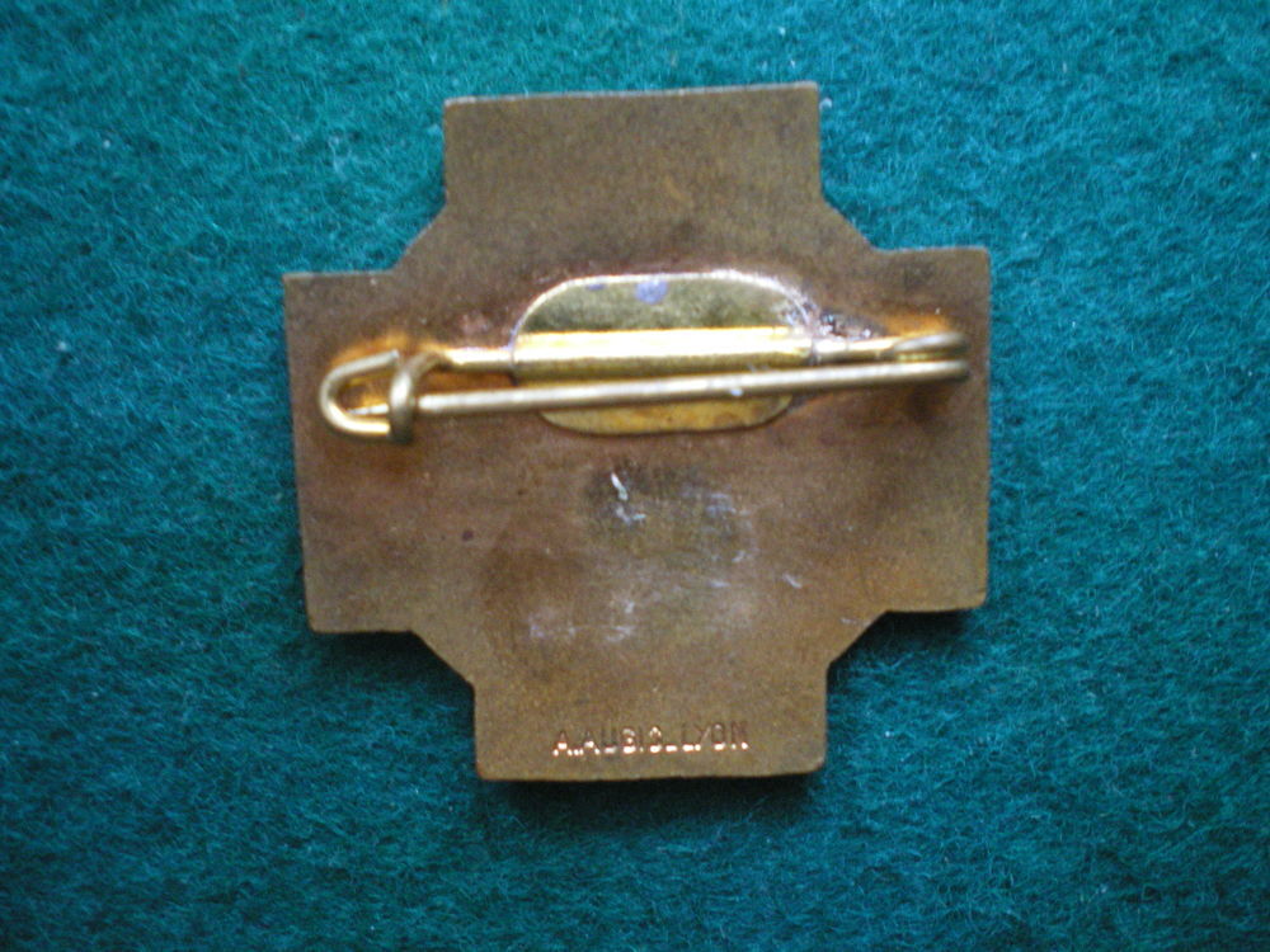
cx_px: 635
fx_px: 1394
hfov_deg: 49.0
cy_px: 476
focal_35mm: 38
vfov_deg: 37.7
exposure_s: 1/25
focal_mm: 6.3
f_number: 3.1
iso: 400
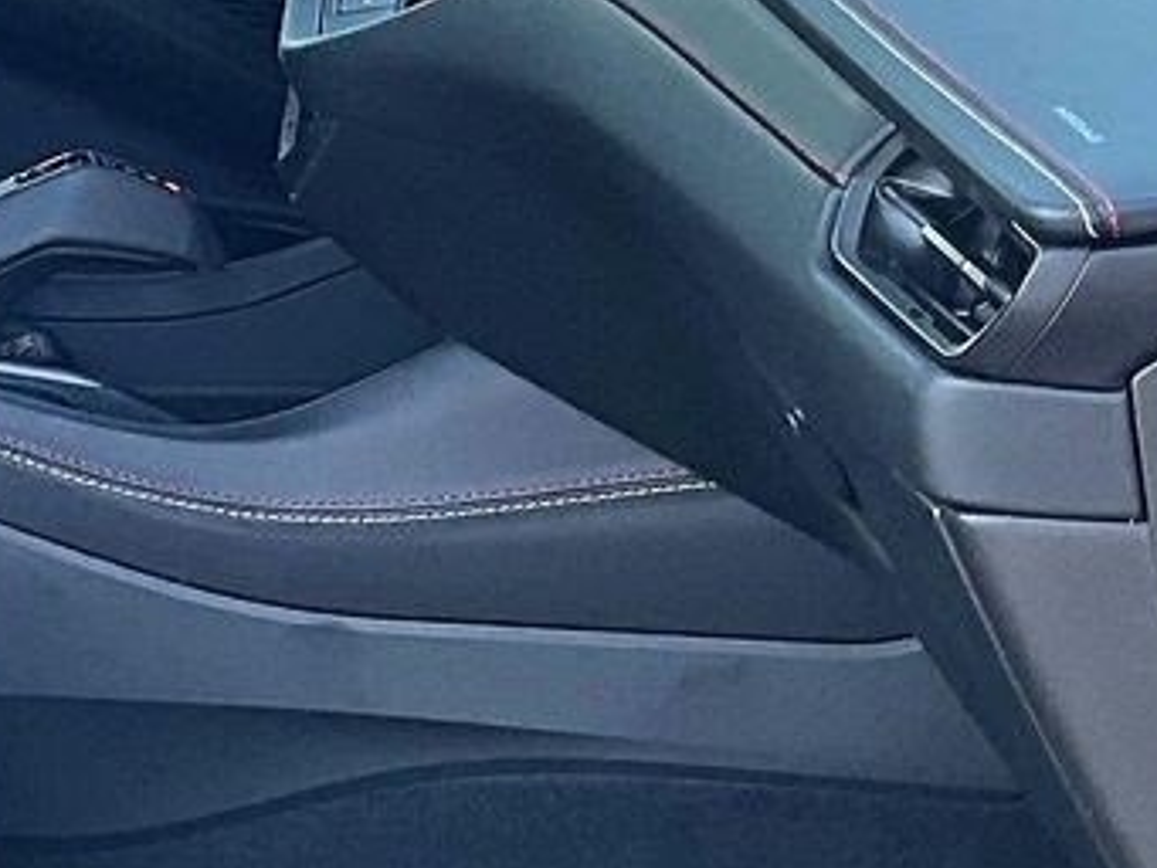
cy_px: 220
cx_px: -1188
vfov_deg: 10.9
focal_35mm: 136
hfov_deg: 12.6
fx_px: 4547
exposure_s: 1/122
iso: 32
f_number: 1.8
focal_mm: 3
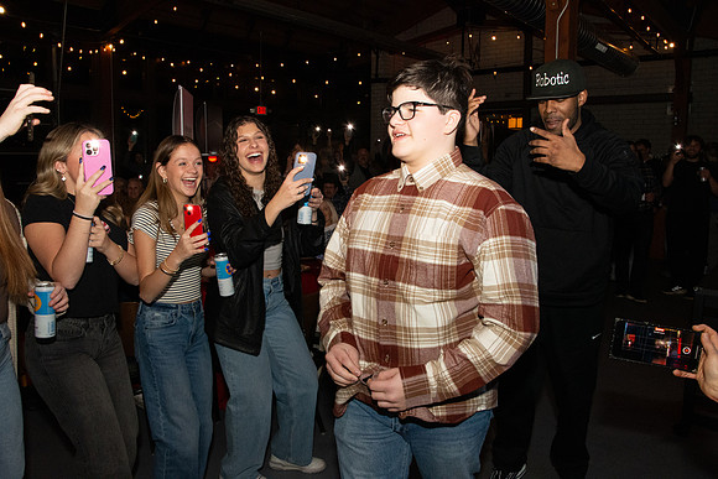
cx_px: 359
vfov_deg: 48.0
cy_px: 240
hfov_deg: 67.4
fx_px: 539
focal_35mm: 27
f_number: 9
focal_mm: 18
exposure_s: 1/160
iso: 4000
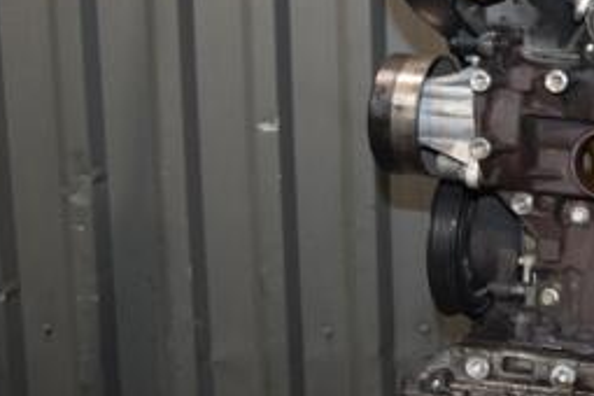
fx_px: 1224
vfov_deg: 18.3
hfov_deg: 25.2
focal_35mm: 74
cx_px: 664
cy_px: 100
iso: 800
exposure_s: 1/60
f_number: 5
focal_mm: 21
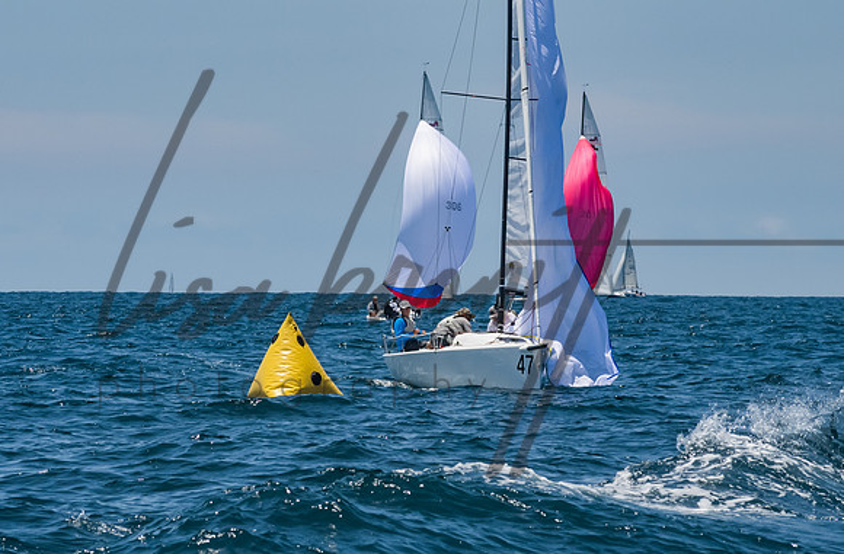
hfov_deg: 7.2
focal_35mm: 287
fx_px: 6708
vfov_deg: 4.7
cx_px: 360
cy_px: 322
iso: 640
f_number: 14
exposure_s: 1/1600
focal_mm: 165
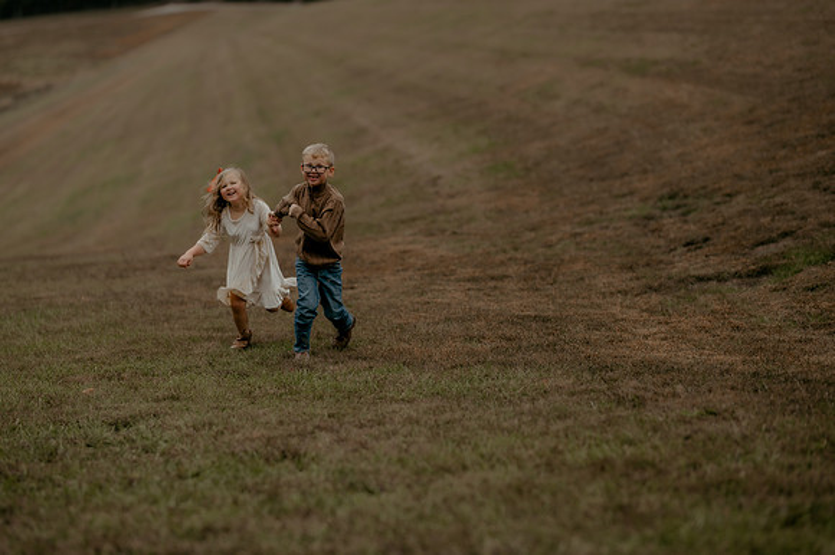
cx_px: 418
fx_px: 1970
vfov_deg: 16.1
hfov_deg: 23.9
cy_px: 278
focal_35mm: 85
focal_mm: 85
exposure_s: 1/250
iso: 400
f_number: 1.8
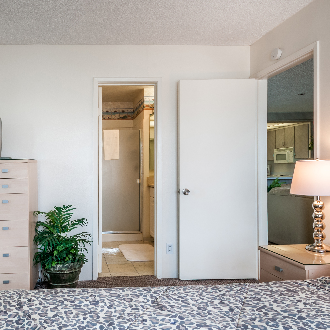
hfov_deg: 63.7
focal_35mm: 24
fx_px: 259
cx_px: 116
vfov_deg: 65.0
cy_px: 165
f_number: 16
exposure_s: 1/8
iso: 280
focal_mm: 12
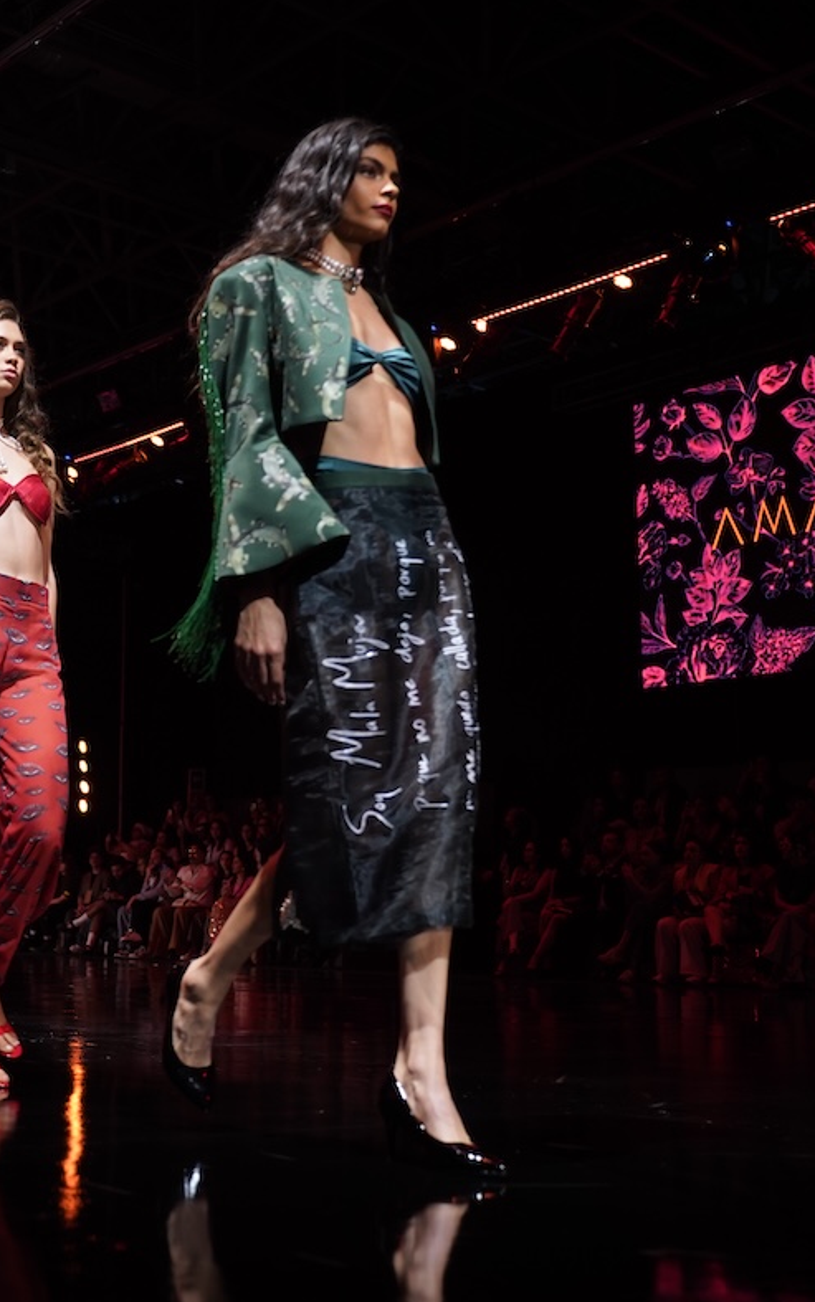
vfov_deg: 44.3
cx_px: 25
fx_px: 1598
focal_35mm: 45
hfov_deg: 27.2
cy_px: 653
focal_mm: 29
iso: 1000
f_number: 2.8
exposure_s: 1/250
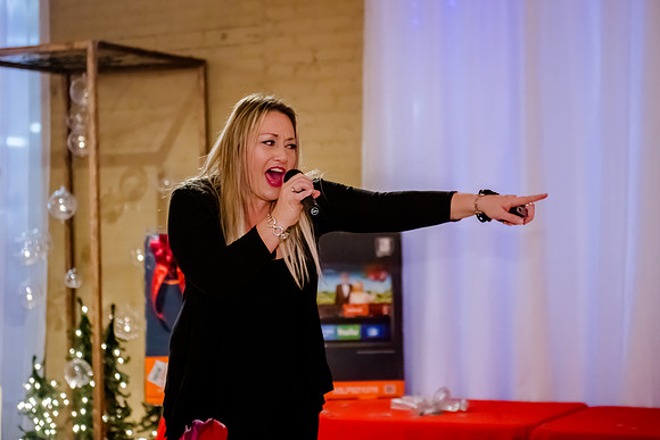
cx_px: 318
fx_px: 1509
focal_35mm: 82
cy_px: 181
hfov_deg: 24.7
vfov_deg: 16.6
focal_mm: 70
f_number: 2.8
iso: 5000
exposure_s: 1/160
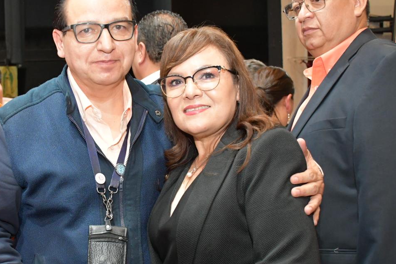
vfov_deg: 24.2
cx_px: 118
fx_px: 616
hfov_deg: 35.1
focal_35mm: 56
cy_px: 149
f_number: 4
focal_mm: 22
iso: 2800
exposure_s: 1/60
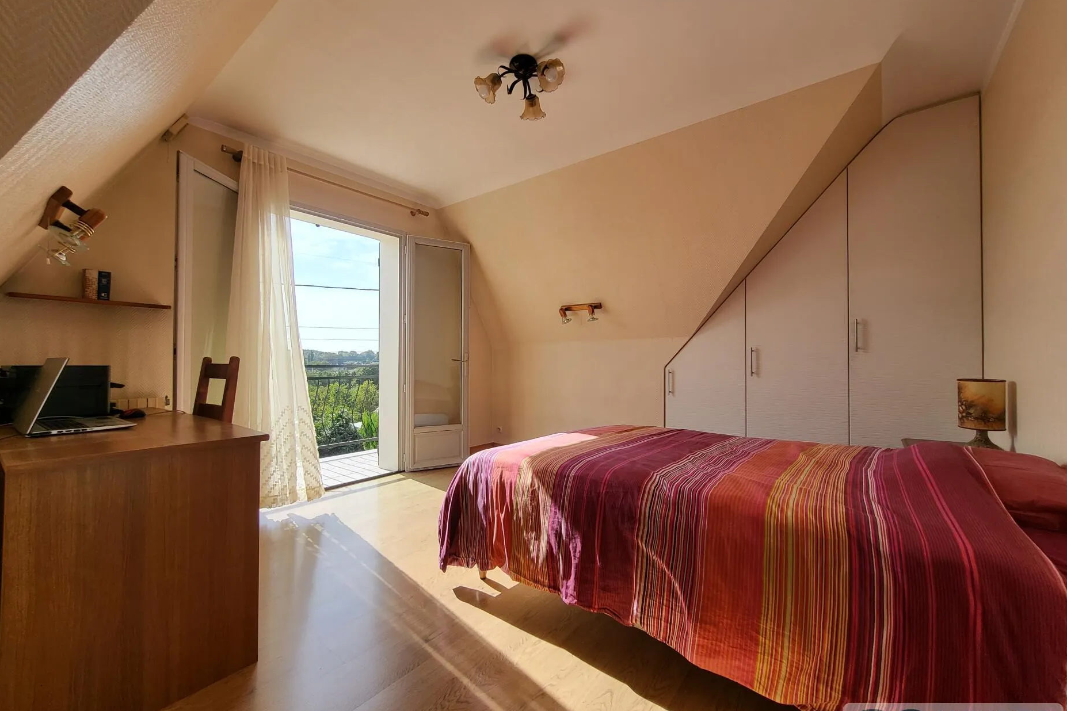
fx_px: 415
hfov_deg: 104.2
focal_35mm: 14
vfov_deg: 81.2
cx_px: 517
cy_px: 351
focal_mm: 1.74
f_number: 2.2
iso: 32
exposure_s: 1/361
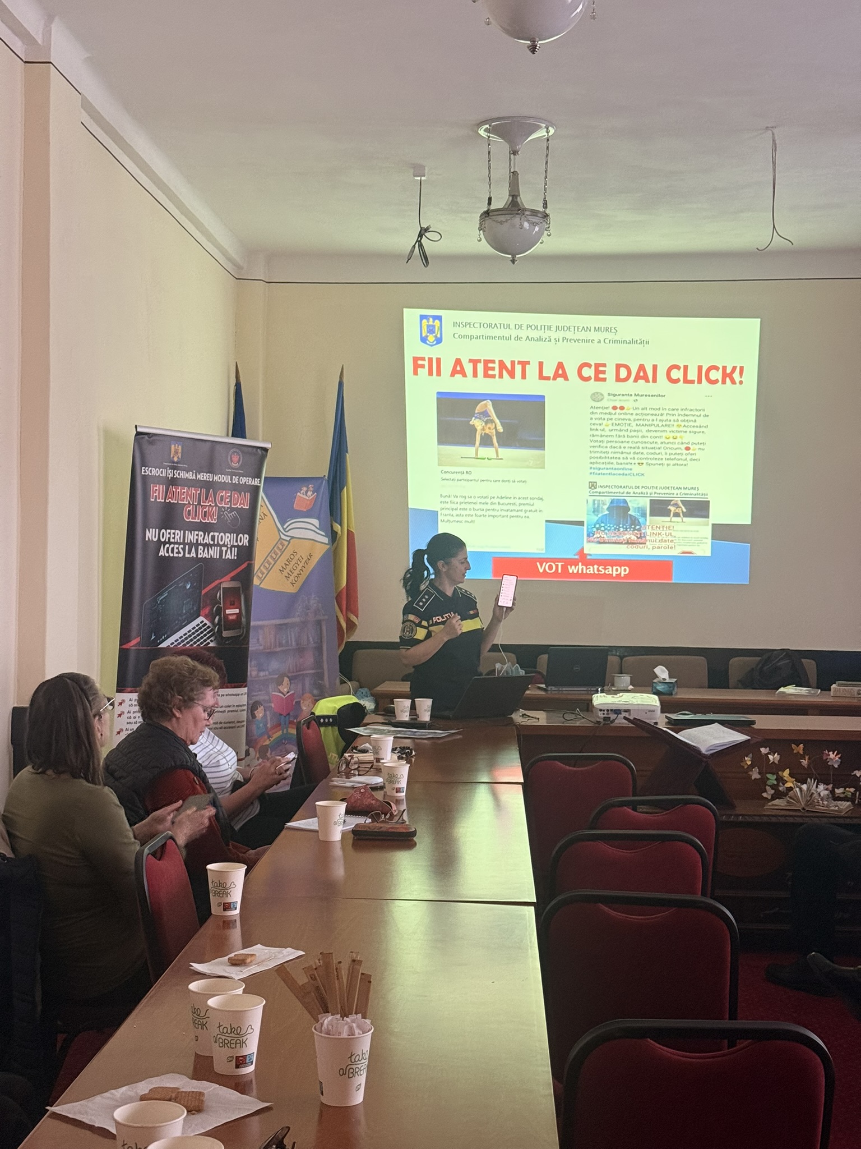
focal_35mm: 48
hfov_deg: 30.3
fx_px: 1592
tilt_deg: -1.0
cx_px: 430
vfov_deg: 39.7
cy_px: 574
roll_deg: -1.1
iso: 250
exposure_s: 1/60
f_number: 1.78
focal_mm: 6.76
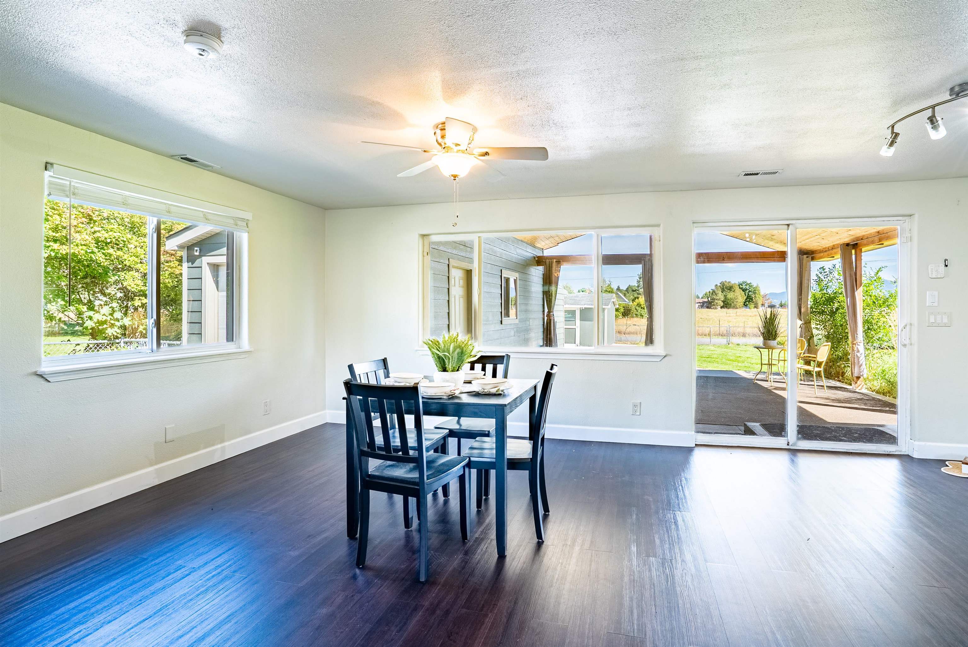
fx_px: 430
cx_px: 484
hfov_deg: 96.7
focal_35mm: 16
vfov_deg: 73.8
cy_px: 324
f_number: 8
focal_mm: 16
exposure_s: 1/800
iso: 400
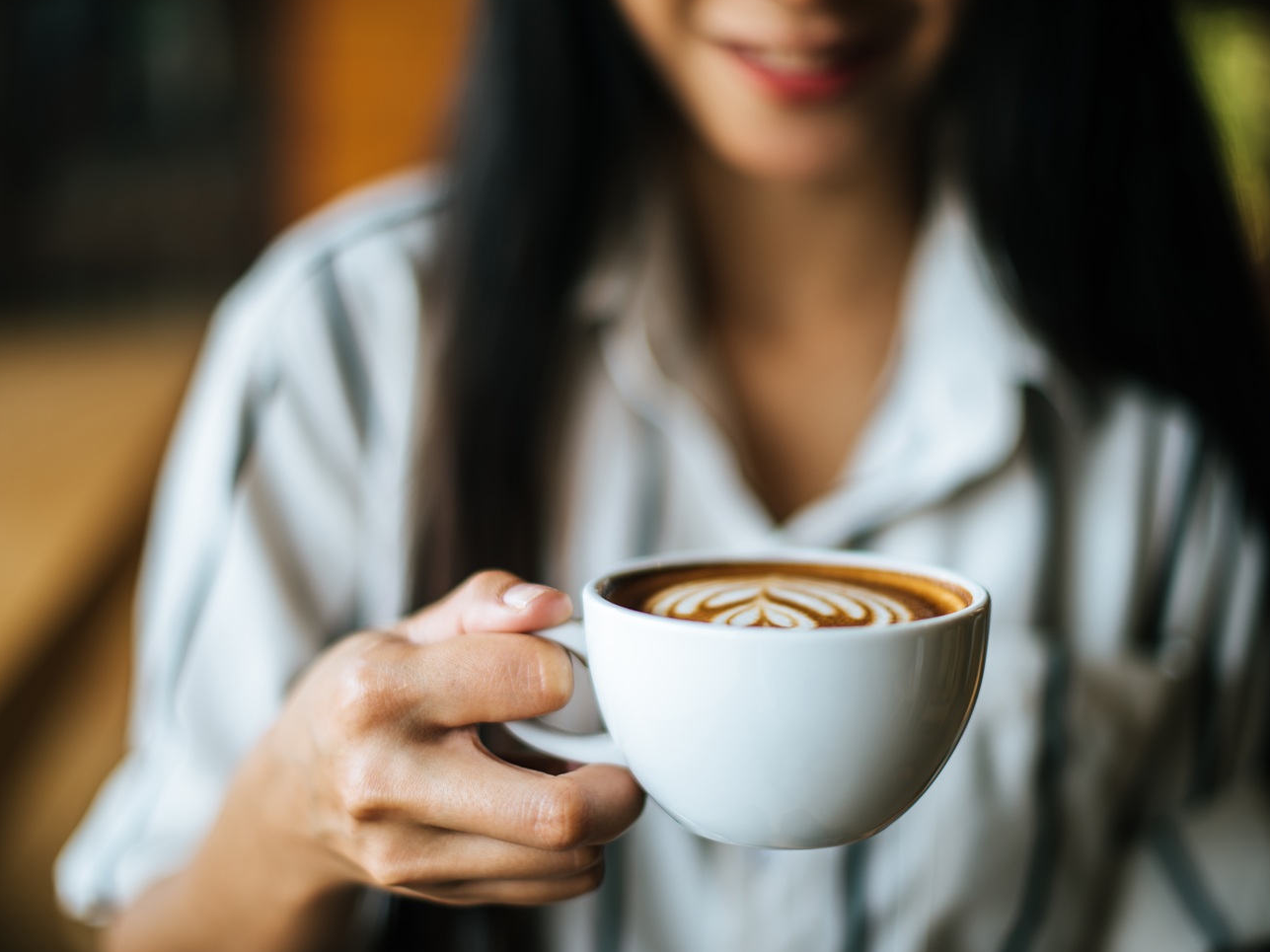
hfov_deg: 34.9
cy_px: 478
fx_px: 2018
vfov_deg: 26.6
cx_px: 701
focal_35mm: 55
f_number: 1.4
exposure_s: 1/400
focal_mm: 50
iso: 100
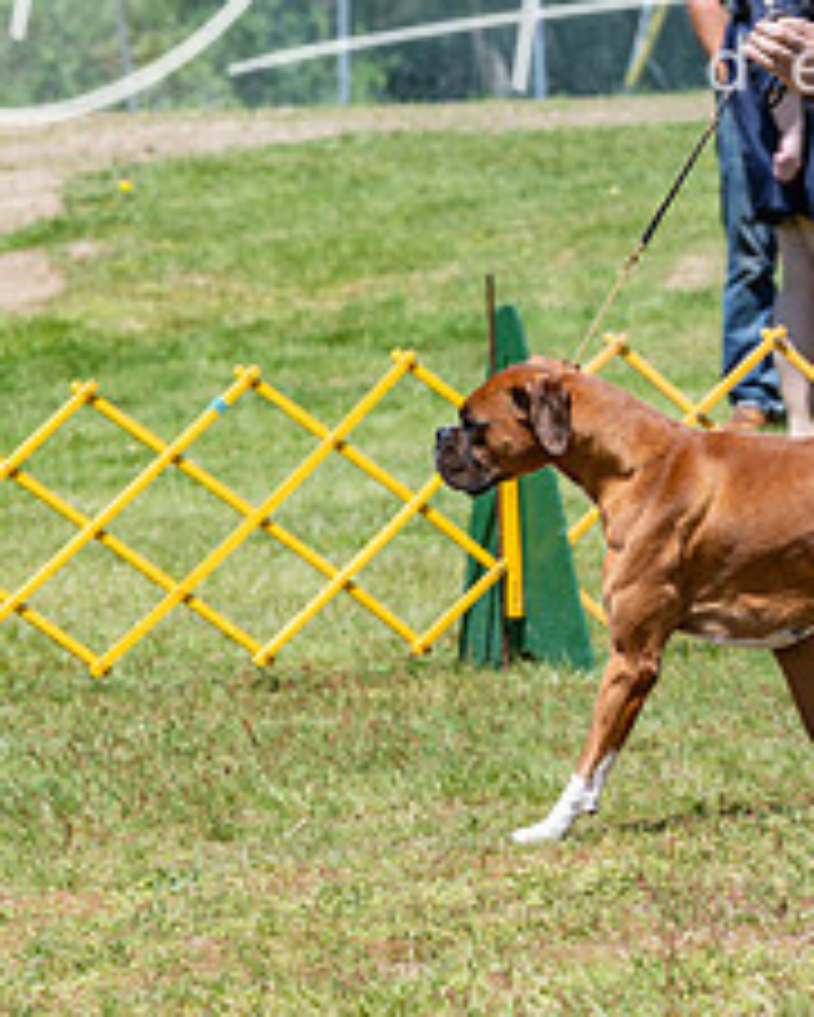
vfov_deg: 6.4
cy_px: 205
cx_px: 562
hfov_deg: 5.1
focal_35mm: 303
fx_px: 9118
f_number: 6.3
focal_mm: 126
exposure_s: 1/640
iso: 200
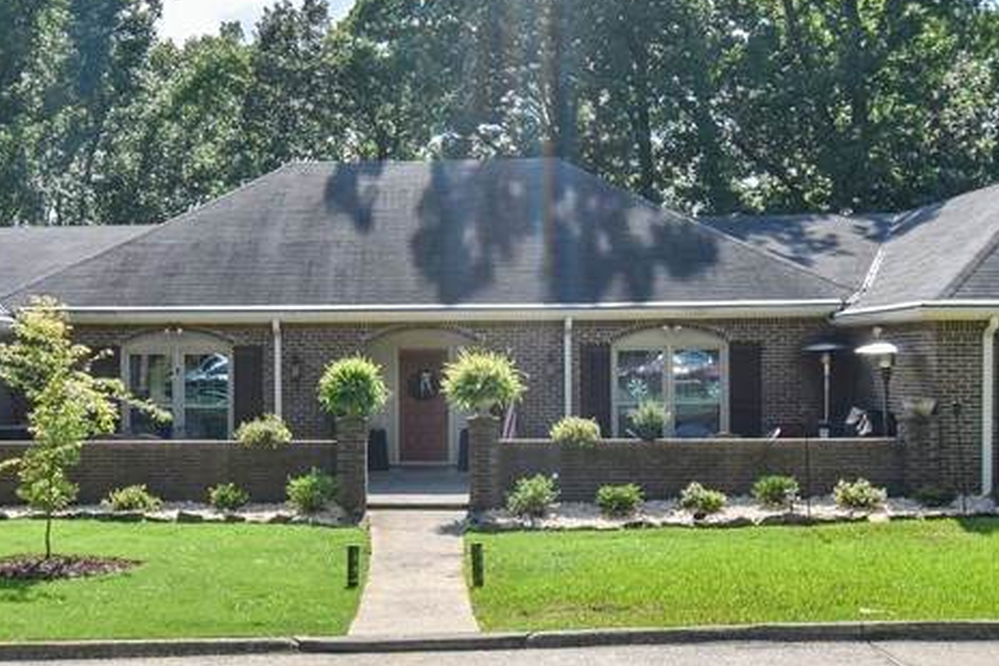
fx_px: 1165
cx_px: 387
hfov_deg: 46.1
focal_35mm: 42
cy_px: 367
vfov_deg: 31.9
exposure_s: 1/1600
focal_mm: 12
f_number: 6.3
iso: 400
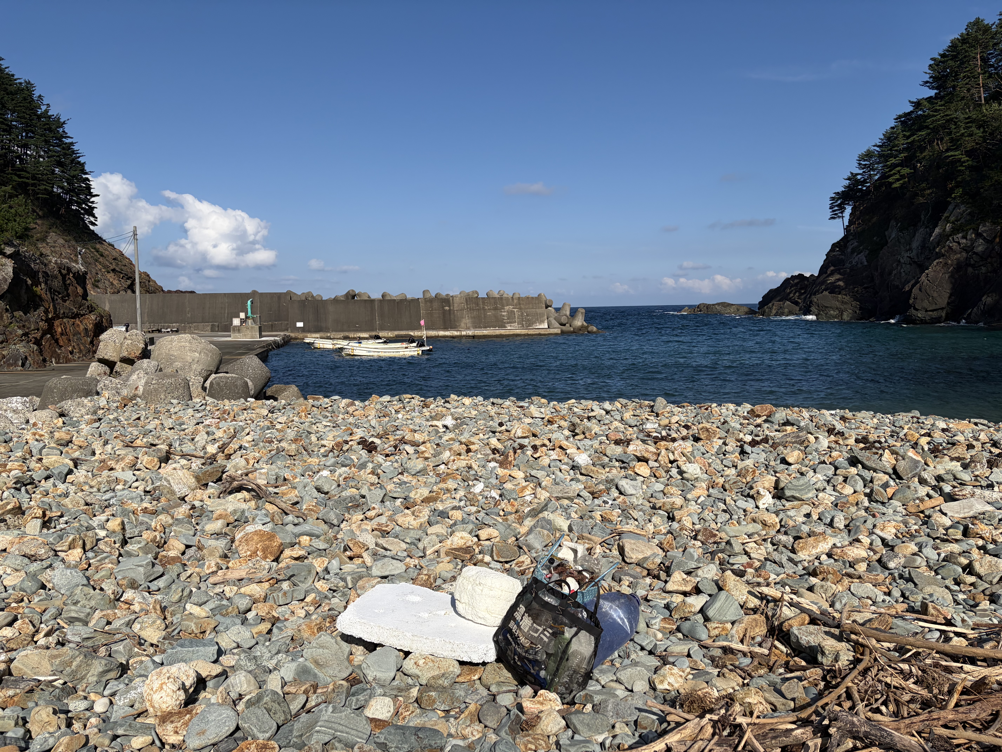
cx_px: 501
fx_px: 753
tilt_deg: -4.8
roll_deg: +1.4
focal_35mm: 26
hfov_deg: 67.3
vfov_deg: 53.1
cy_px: 376
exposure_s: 1/10101
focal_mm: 5.96
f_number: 1.6
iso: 64
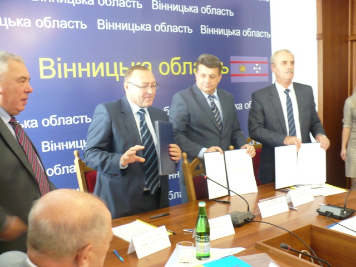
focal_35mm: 37
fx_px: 381
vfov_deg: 38.7
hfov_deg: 50.1
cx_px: 178
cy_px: 134
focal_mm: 6.1
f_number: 2.8
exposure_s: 1/8
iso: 200
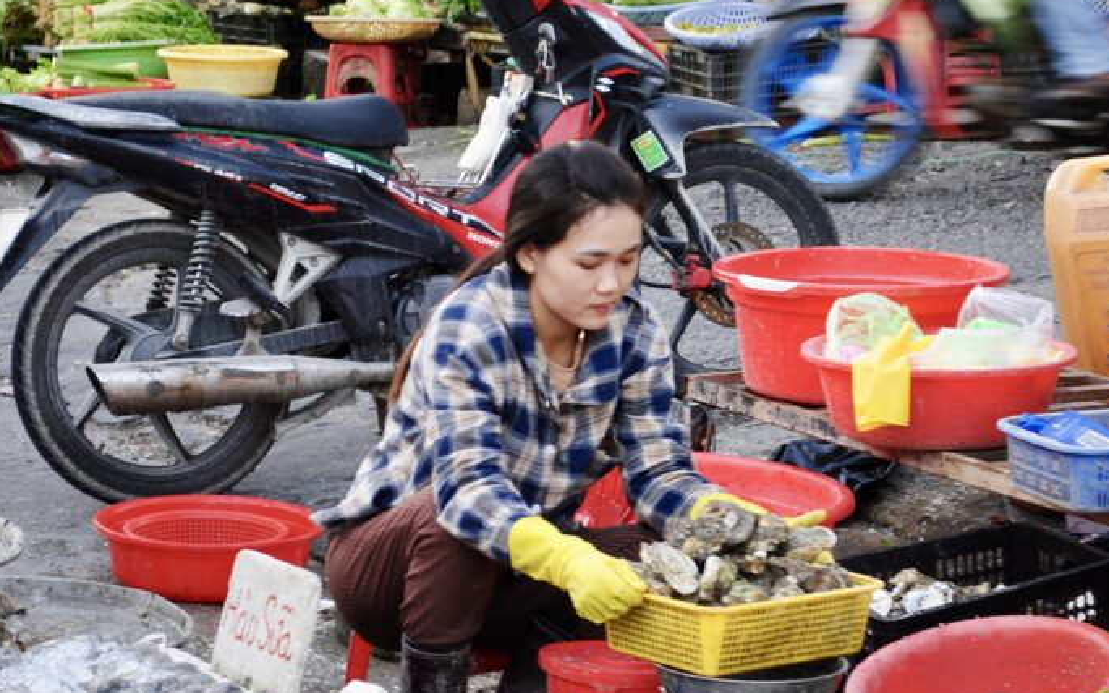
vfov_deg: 10.4
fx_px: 3801
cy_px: 401
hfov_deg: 16.6
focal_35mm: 126
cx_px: 589
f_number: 5.6
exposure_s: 1/30
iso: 400
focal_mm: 55
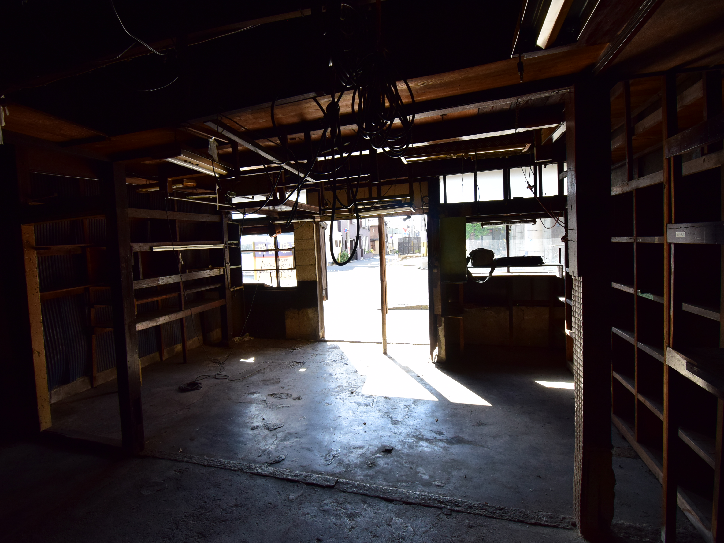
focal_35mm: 17
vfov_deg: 74.7
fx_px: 356
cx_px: 328
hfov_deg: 90.8
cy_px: 262
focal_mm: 10
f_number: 8
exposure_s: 1/90
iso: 400
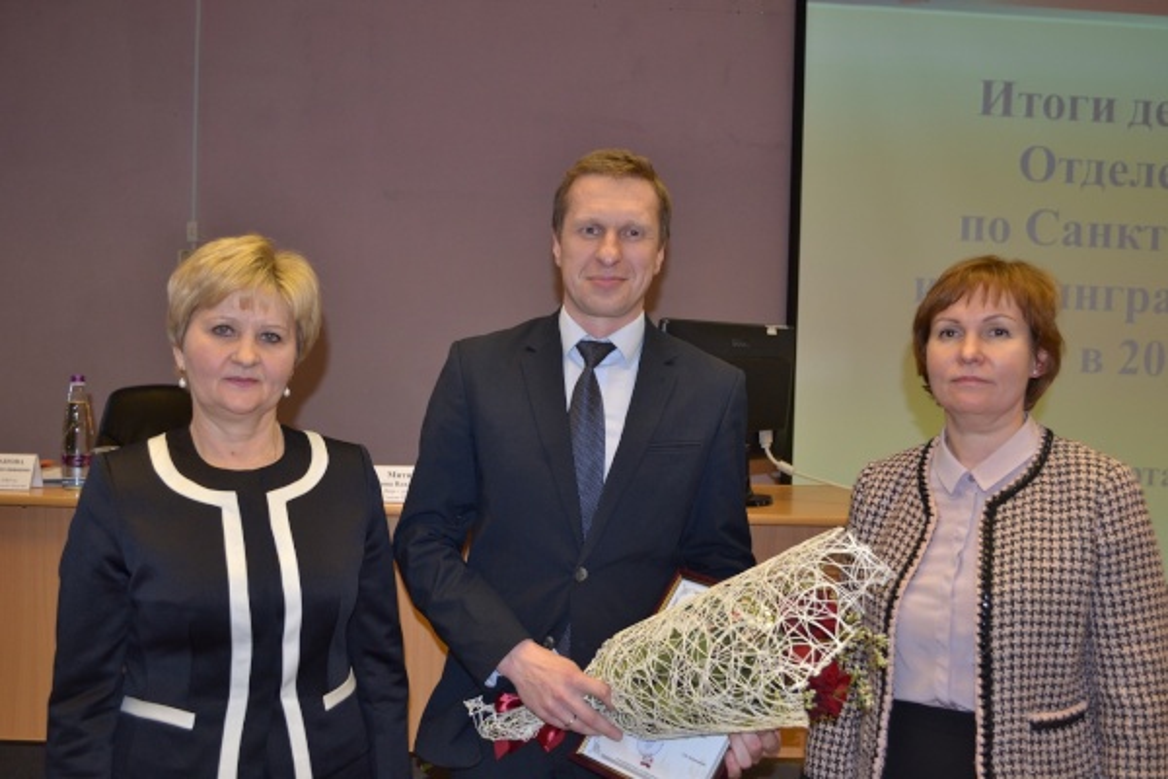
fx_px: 1071
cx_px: 584
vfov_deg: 40.0
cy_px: 390
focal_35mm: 33
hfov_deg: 57.2
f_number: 4
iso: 400
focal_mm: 22
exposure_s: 1/30
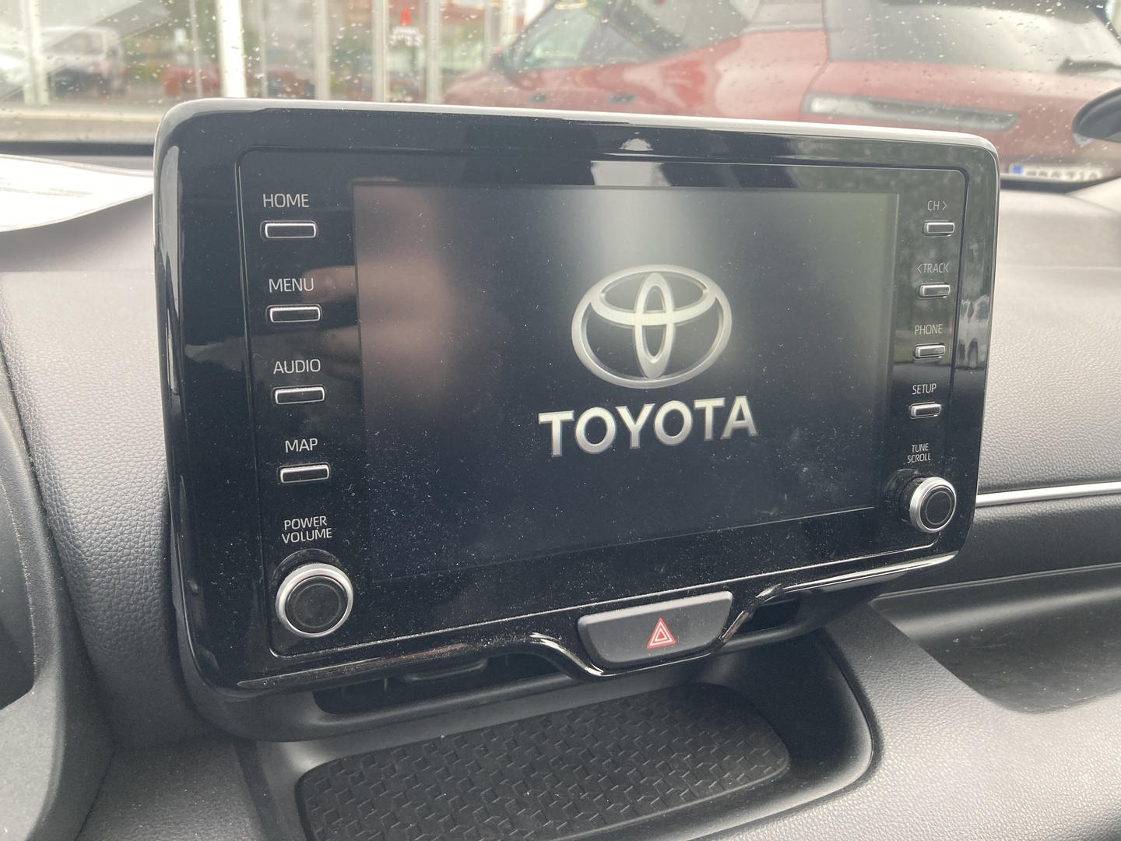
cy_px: 420
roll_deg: -4.2
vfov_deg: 49.7
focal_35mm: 28
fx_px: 907
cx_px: 560
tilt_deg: -18.9
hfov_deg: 63.4
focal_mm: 3.99
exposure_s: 1/121
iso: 64
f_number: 1.8
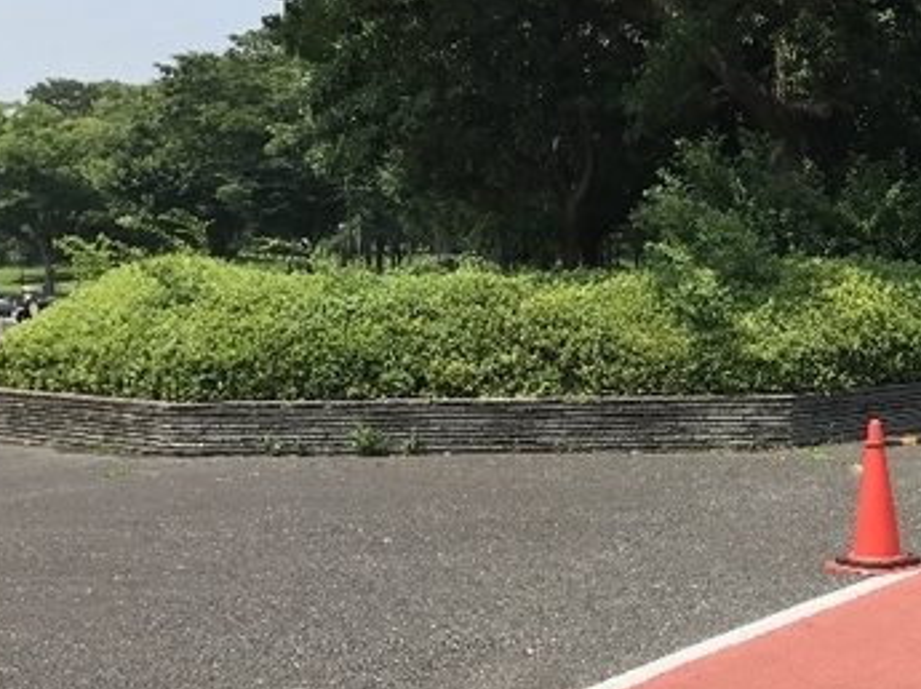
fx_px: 1728
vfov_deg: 22.5
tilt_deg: -6.7
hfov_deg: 28.8
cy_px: 393
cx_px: 814
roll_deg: +0.1
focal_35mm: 65
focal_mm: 3.99
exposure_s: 1/1259
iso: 20
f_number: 1.8
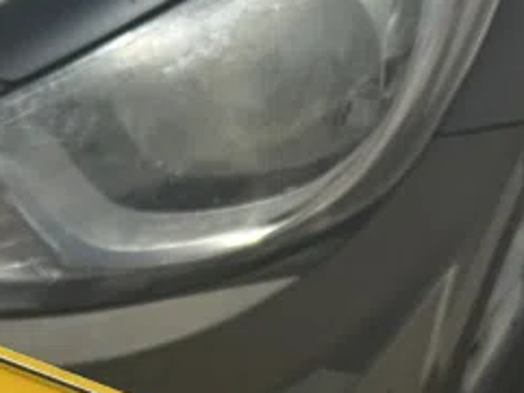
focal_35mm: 69
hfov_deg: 28.1
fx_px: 1045
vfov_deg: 20.9
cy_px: 352
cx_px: 213
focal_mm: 5.7
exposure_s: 1/9434
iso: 50
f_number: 1.5
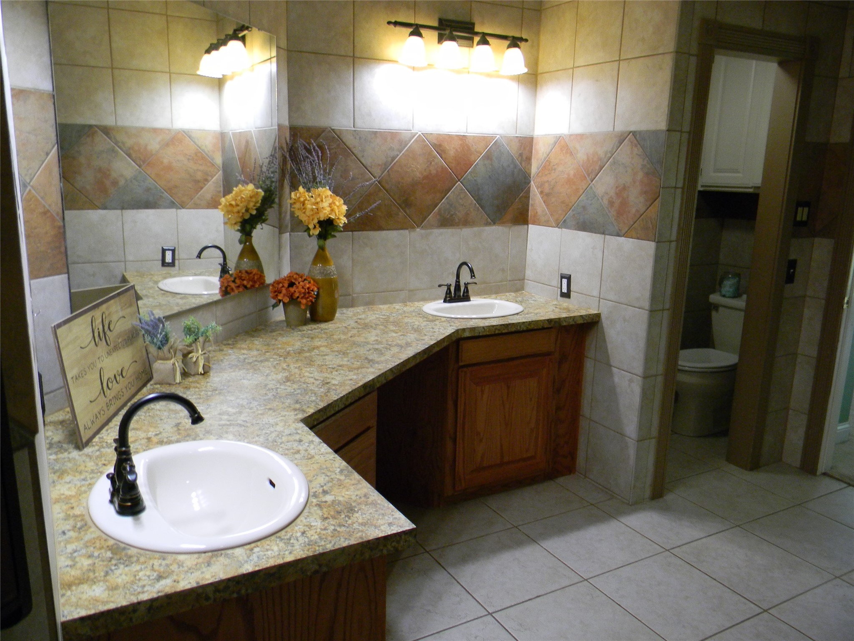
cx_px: 427
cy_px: 320
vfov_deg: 49.7
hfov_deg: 63.4
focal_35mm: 28
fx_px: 691
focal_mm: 5
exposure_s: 1/30
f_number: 3.5
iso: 292
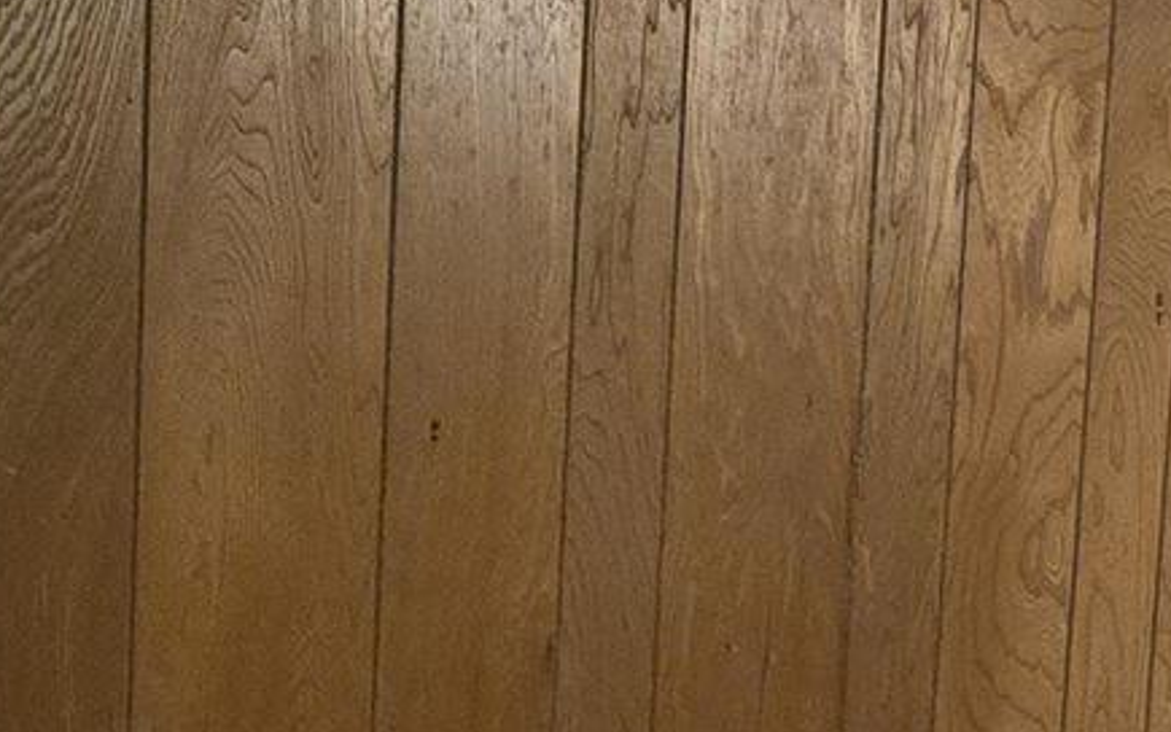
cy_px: 1015
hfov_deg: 15.1
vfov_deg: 9.9
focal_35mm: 129
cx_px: 1731
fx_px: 4117
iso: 1250
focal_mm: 6.3
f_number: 1.7
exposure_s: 1/60
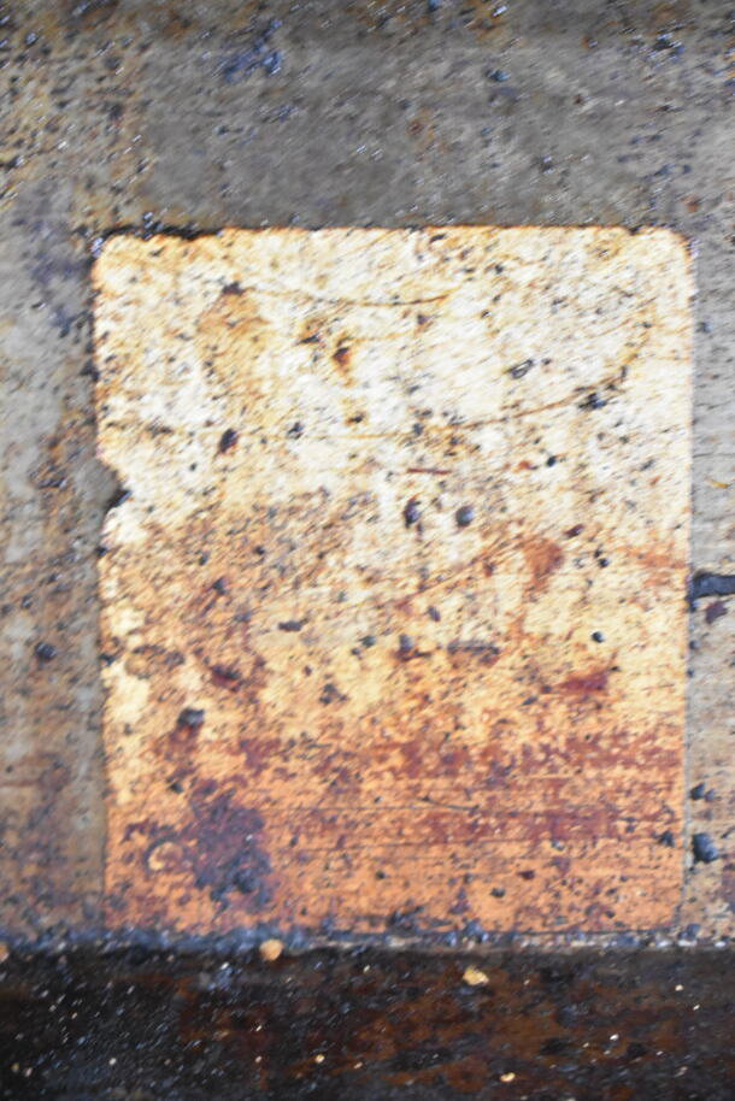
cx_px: 368
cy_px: 550
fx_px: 2387
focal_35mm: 78
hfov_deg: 17.5
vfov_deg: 26.0
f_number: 5.6
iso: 7200
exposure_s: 1/80
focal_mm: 52
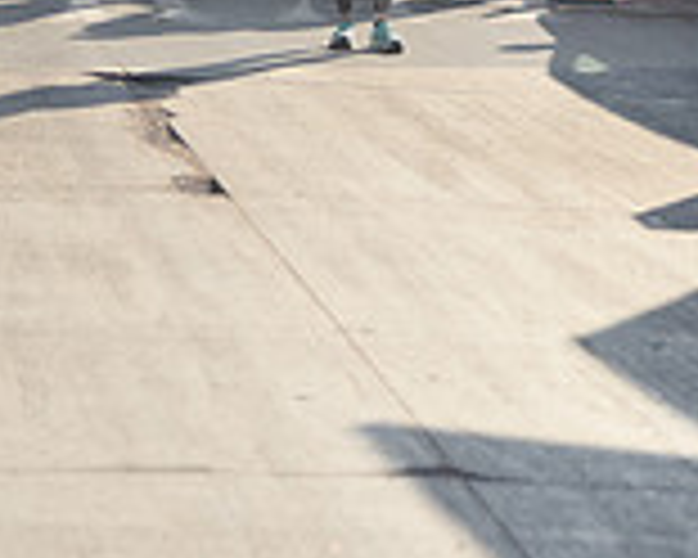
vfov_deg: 8.6
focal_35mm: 176
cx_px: -81
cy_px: -223
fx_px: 3636
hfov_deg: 10.8
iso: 100
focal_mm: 50
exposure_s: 1/1250
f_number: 2.8
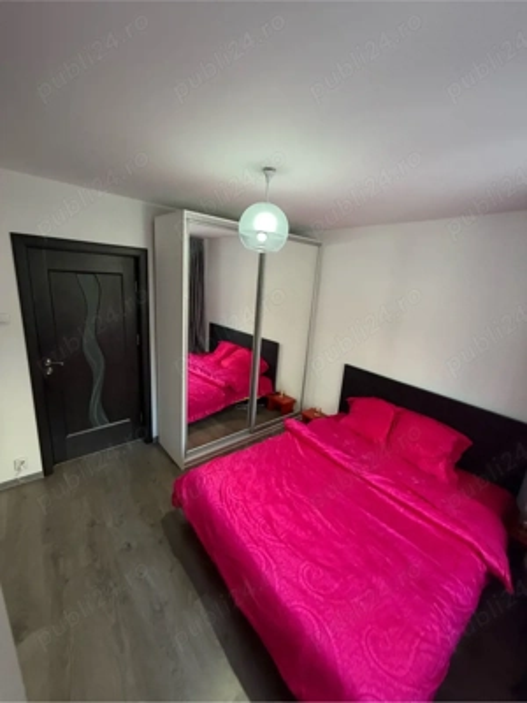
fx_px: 284
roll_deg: -4.2
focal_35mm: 14
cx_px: 264
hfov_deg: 85.7
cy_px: 352
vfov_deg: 102.1
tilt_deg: -13.9
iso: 320
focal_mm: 2.22
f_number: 2.2
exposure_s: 1/50
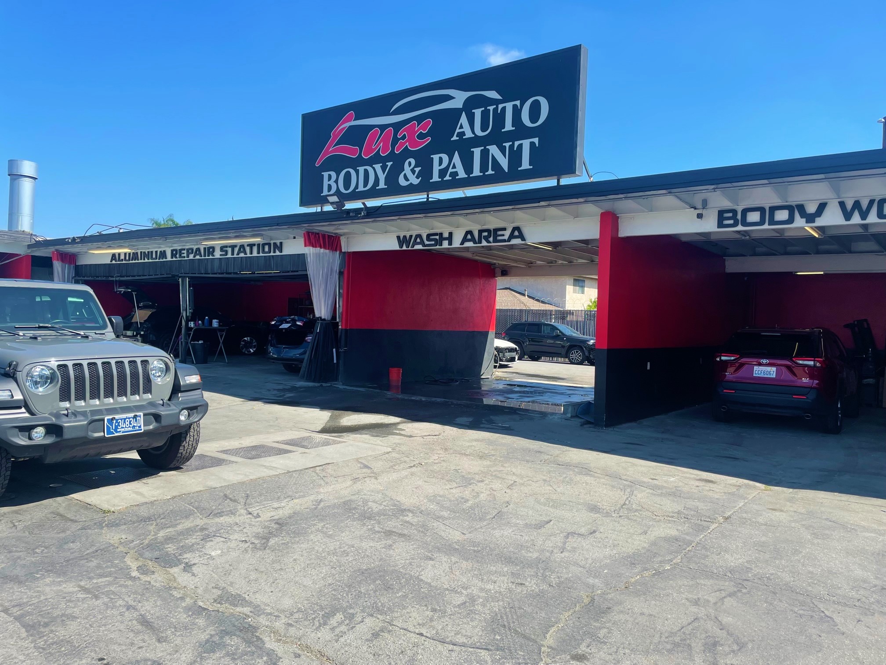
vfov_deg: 53.1
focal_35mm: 26
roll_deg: -2.1
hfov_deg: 67.3
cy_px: 332
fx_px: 665
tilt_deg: -1.0
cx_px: 443
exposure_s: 1/2092
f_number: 1.6
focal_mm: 4.2
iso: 32
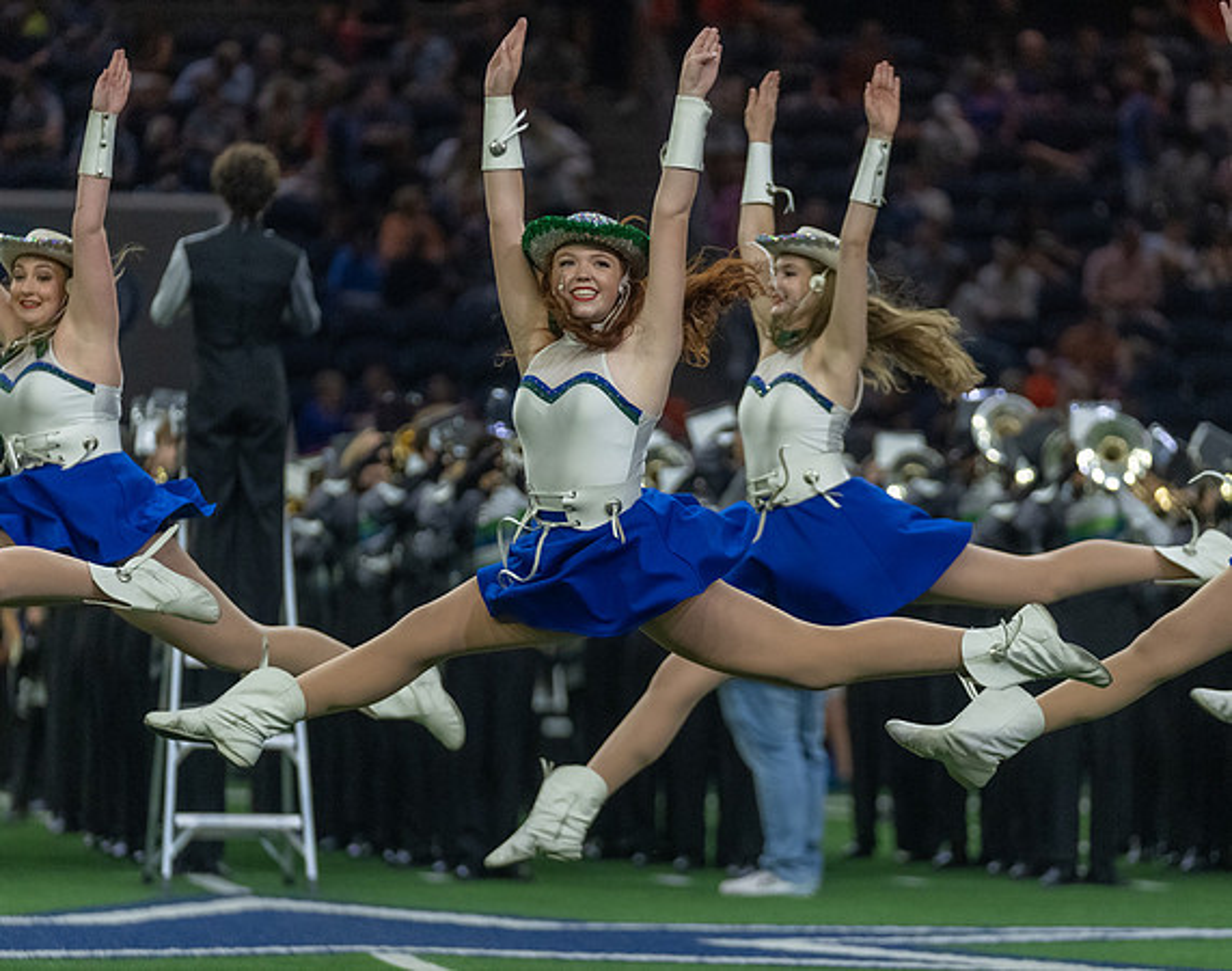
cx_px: 651
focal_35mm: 239
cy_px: 607
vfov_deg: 6.4
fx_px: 8657
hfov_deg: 8.1
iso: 4000
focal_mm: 168
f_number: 2.8
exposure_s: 1/1250
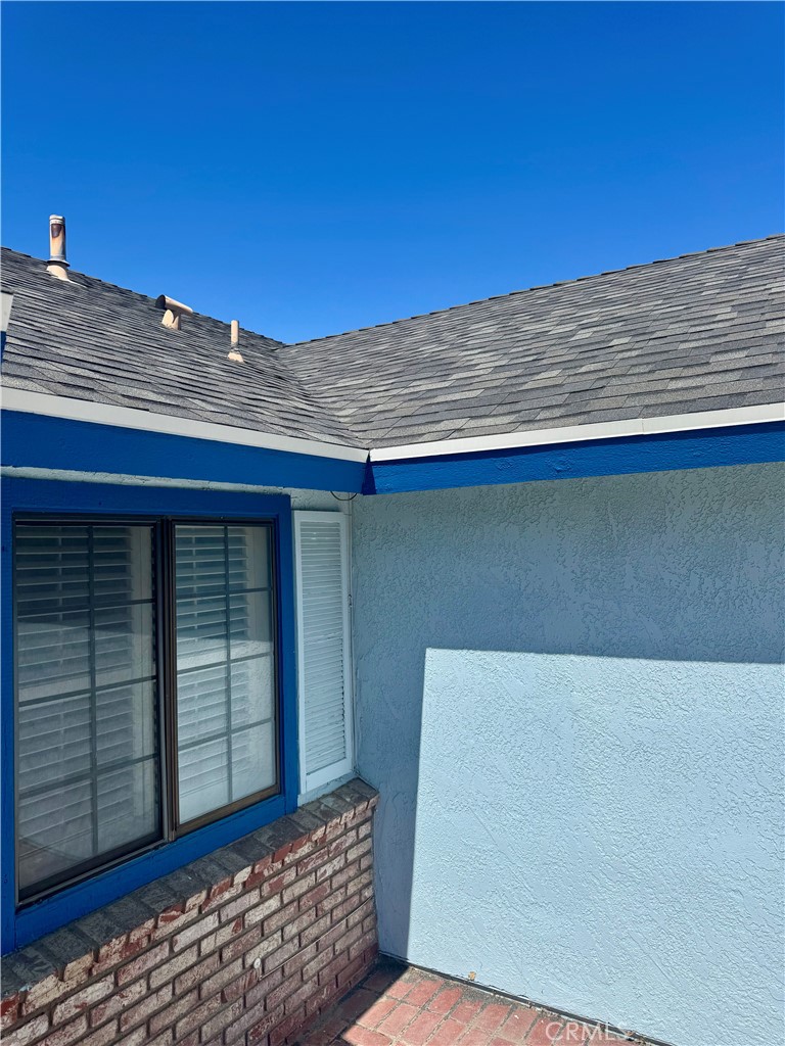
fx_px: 726
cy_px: 523
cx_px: 392
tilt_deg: +5.5
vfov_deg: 71.6
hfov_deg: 56.8
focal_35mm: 24
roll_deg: +4.9
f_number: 1.78
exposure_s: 1/7092
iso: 80
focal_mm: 6.76
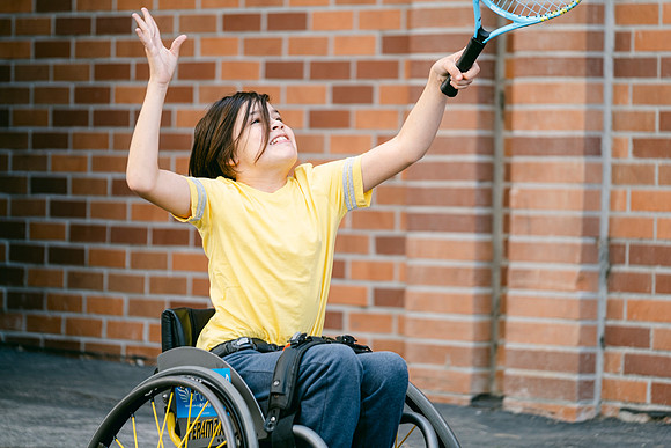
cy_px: 224
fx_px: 4055
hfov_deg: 9.5
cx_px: 336
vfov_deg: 6.3
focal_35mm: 218
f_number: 2.8
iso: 160
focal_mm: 140
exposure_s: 1/200
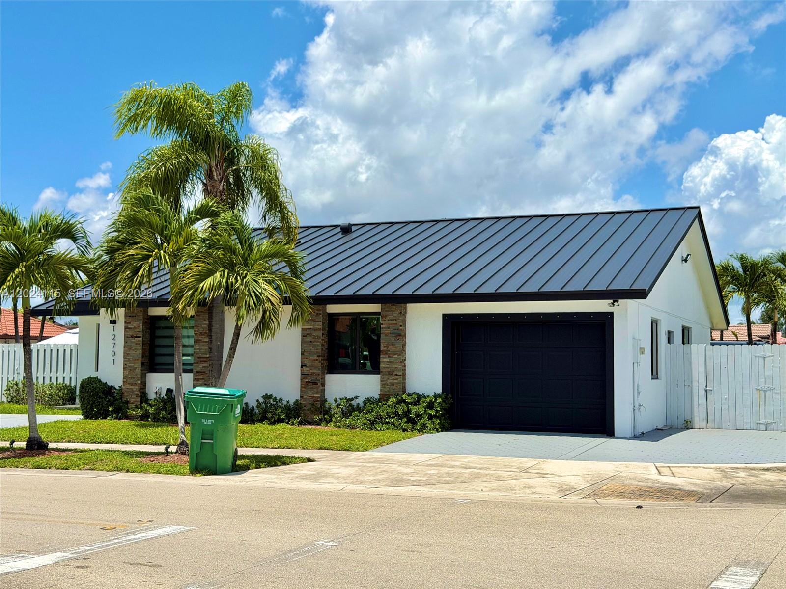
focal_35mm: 48
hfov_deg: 39.7
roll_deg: -0.2
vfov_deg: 30.3
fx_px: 1090
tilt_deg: +3.8
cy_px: 294
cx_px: 393
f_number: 1.78
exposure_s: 1/8772
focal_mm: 6.76
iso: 64
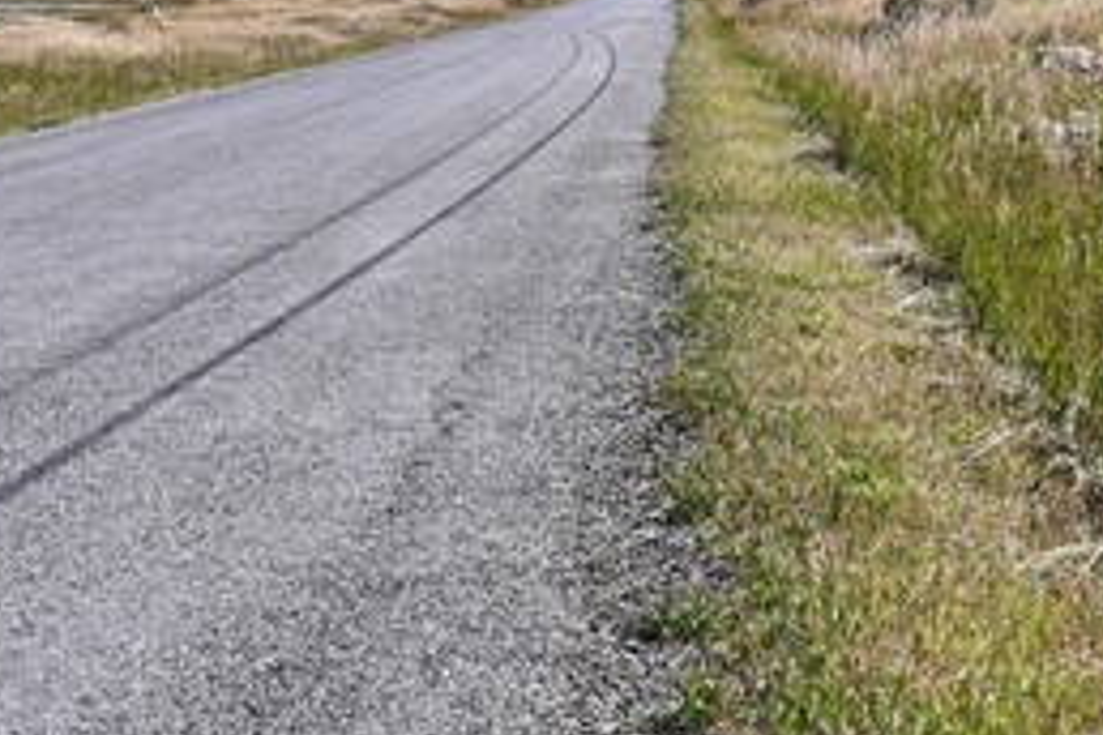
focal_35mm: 101
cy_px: 179
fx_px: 3094
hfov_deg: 19.8
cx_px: 1026
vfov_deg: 13.5
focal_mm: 24
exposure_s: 1/400
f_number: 7.1
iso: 100
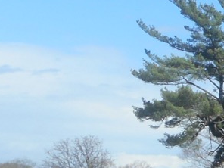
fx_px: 874
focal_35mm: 135
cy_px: 109
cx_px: 498
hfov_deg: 12.3
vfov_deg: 11.0
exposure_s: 1/800
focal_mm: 4.5
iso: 80
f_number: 3.7
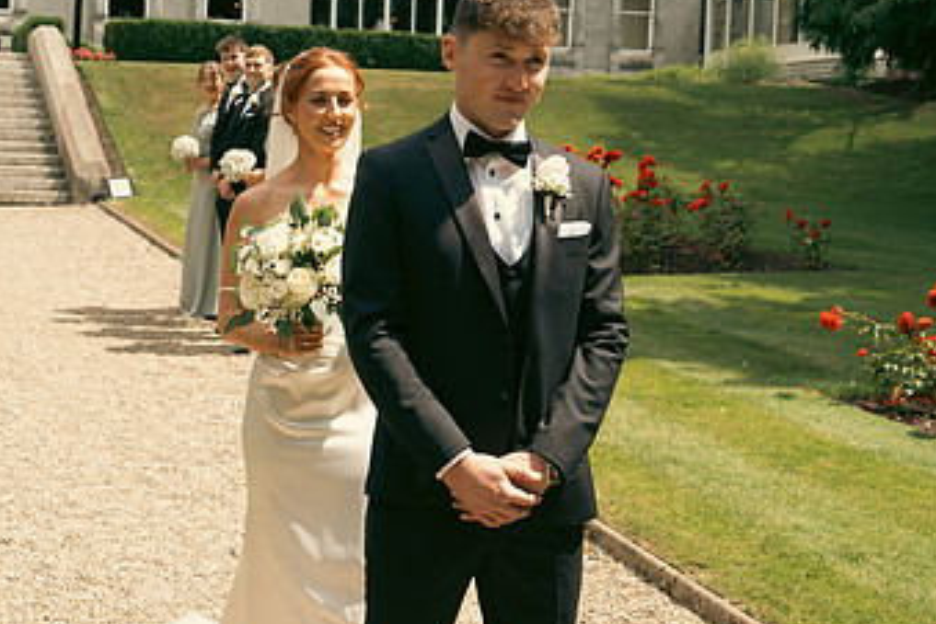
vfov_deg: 20.9
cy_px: 272
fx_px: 1690
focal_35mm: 65
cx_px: 262
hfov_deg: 30.6
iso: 50
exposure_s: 1/160
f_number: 5
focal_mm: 38
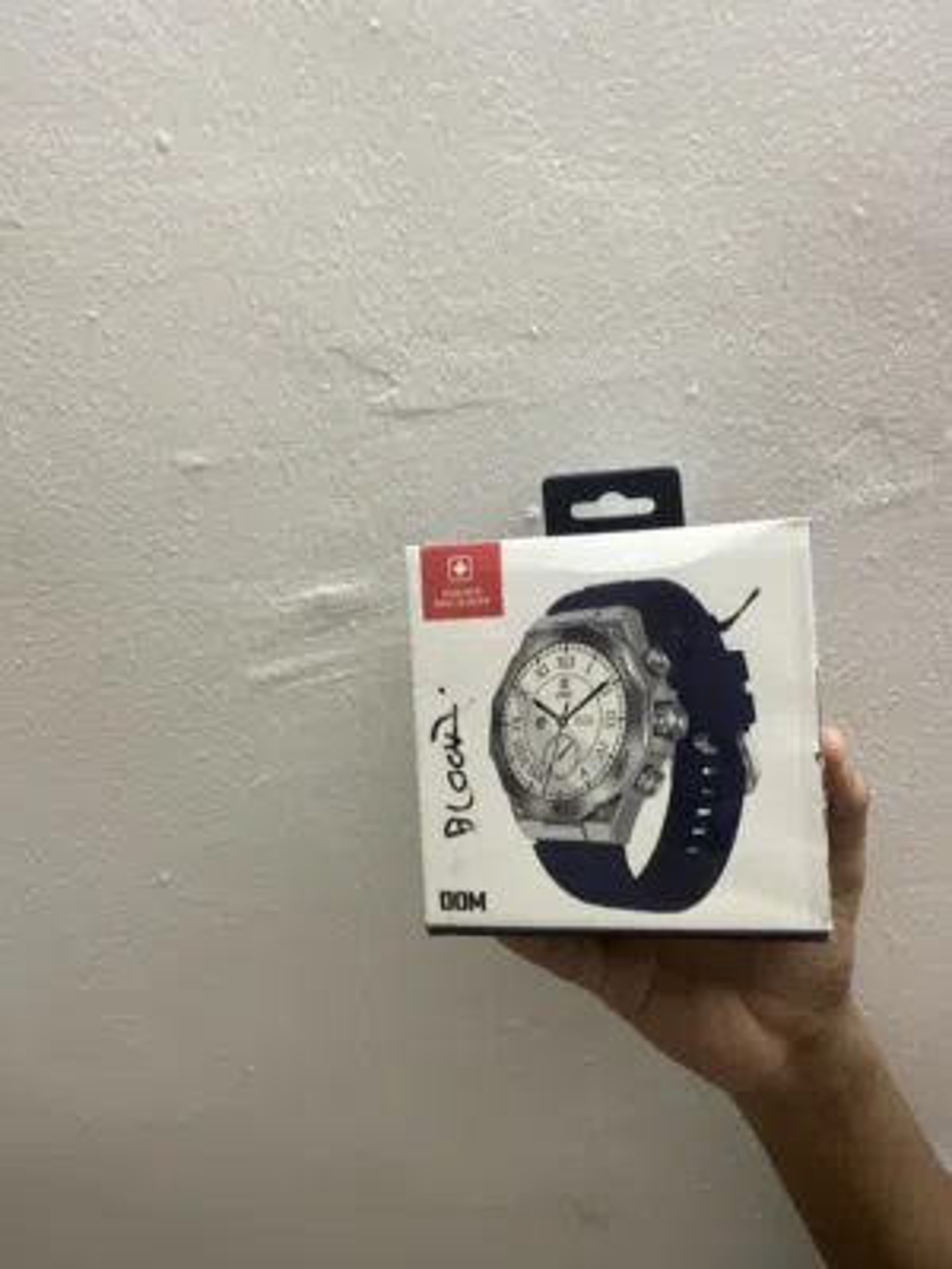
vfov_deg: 60.0
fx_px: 1100
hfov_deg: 46.8
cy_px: 634
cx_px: 476
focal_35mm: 30
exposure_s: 1/33
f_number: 2.2
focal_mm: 2.71
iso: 320
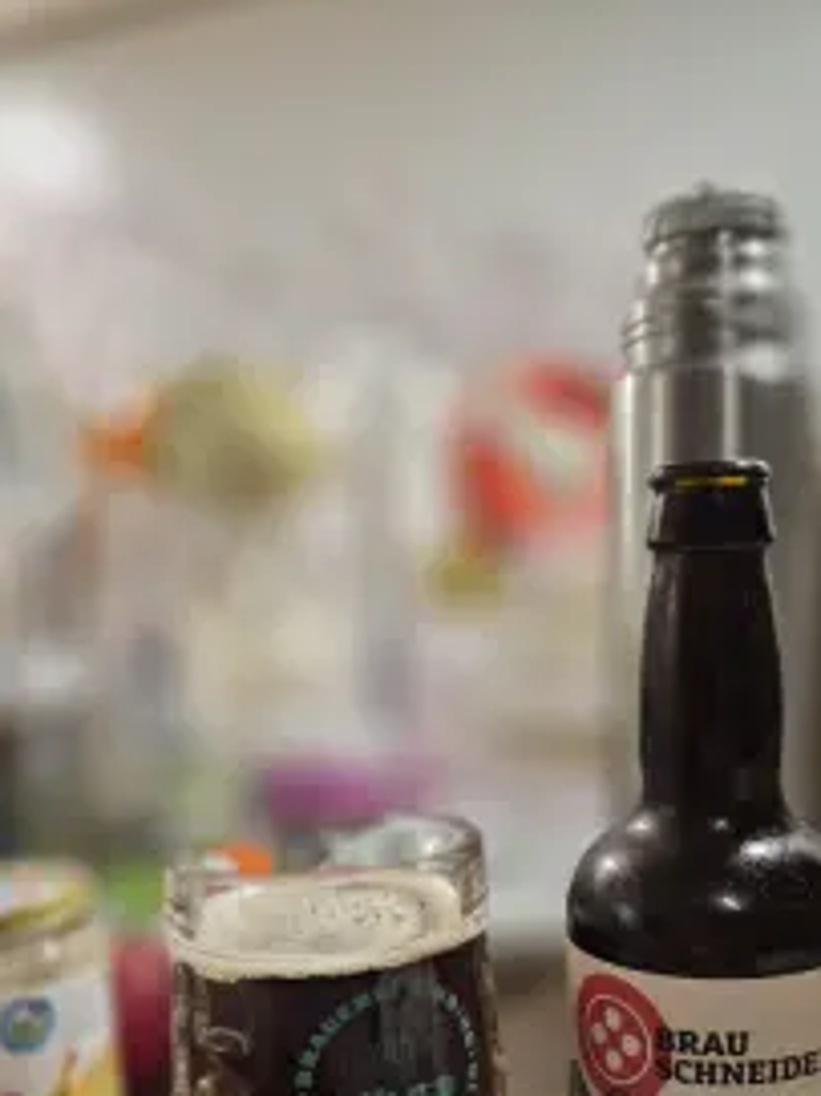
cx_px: 554
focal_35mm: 34
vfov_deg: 52.5
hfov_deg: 41.2
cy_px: 768
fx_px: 1076
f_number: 1.8
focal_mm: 5.4
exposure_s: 1/63
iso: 250
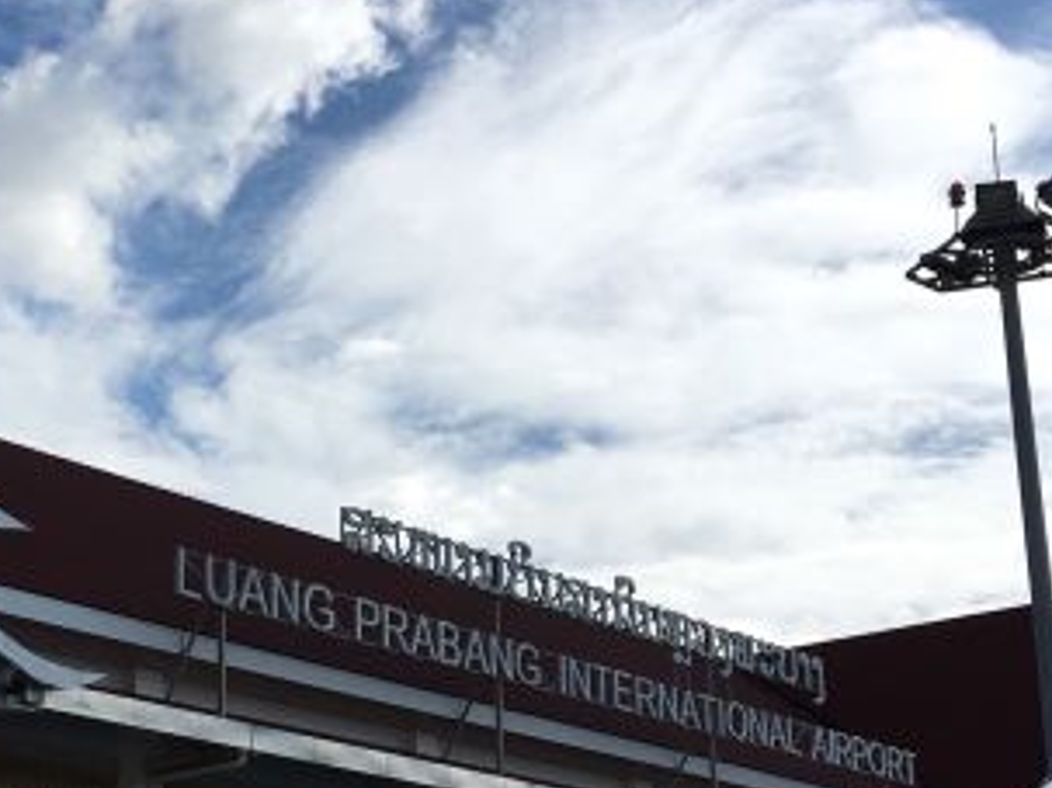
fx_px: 2035
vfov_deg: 21.7
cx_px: 167
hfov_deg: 28.2
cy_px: 585
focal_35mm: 67
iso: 25
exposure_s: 1/3663
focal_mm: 4.15
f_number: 2.2
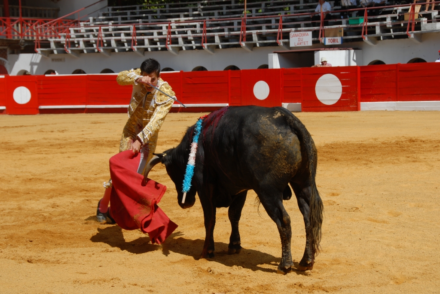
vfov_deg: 15.2
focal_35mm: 90
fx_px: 1101
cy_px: 147
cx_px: 220
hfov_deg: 22.6
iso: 100
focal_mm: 60
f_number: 6.7
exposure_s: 1/350
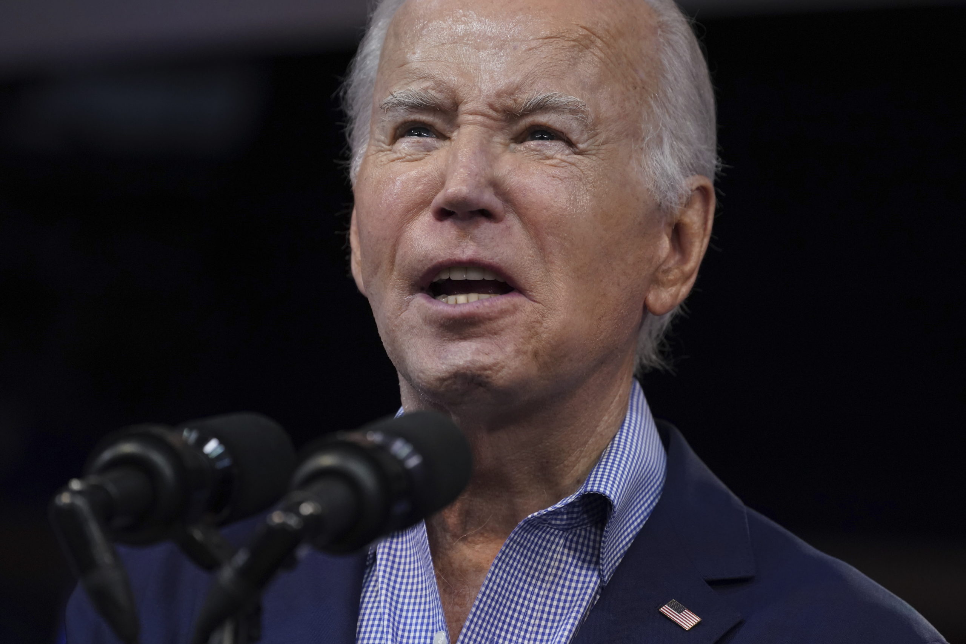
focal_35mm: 294
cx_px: 483
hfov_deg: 7.0
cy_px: 322
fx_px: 7889
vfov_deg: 4.7
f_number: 5.6
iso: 3200
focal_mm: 294
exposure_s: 1/200
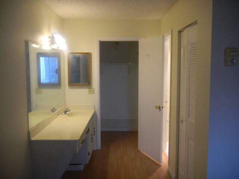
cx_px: 120
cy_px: 90
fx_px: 242
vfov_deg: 40.7
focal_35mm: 35
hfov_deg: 52.6
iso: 143
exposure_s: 1/30
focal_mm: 6.3
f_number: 3.6
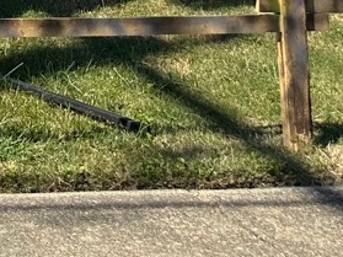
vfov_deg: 10.1
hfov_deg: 12.7
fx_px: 1278
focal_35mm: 129
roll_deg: -1.4
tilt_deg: +4.1
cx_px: -418
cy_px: -347
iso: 80
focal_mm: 6.86
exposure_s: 1/3247
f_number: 1.78
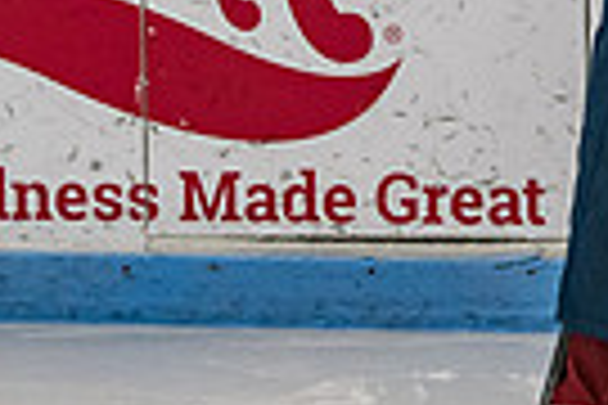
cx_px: 1225
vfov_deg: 4.7
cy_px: -394
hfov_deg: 6.8
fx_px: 4914
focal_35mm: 291
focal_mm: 45
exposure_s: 1/250
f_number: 4
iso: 500
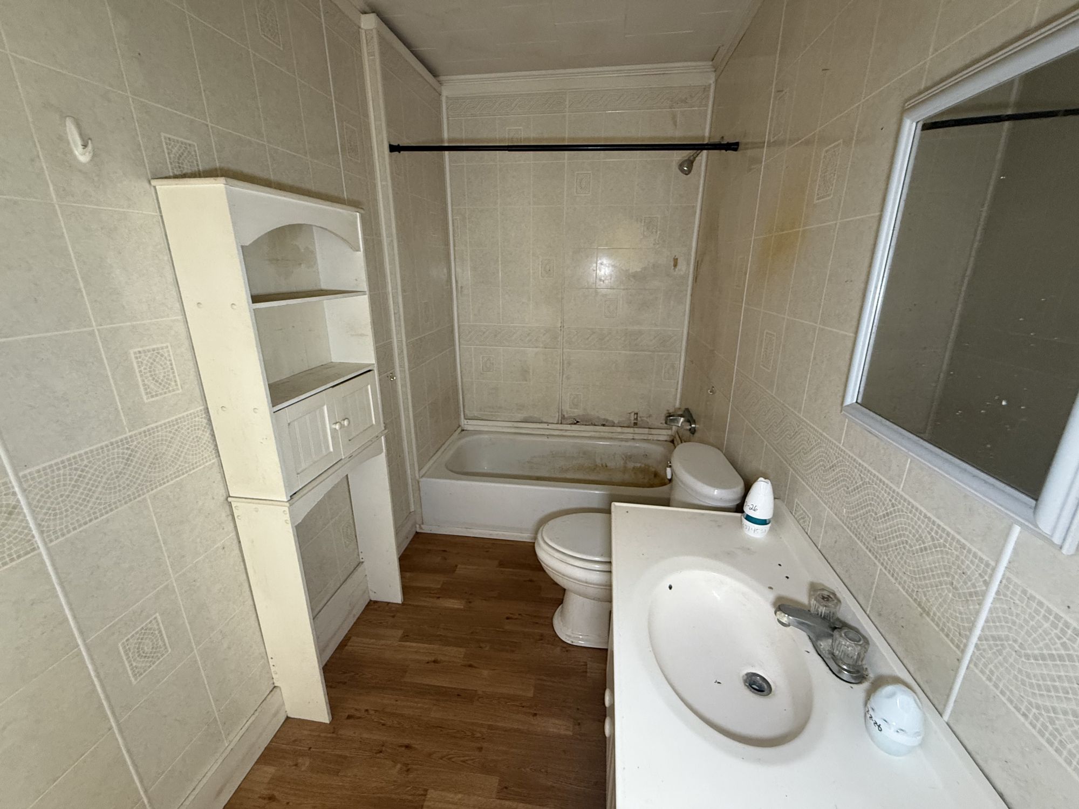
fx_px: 436
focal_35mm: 14
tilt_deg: -16.7
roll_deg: -0.2
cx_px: 540
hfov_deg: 102.1
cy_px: 404
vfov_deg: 85.7
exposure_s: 1/60
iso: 400
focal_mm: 2.22
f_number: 2.2
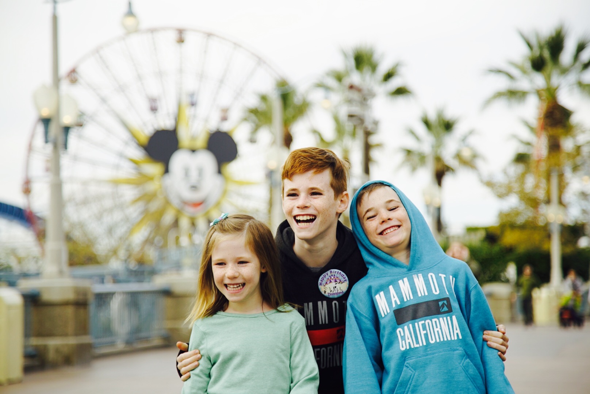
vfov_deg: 13.1
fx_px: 1722
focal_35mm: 105
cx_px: 295
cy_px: 197
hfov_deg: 19.4
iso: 100
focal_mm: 105
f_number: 4
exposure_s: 1/250
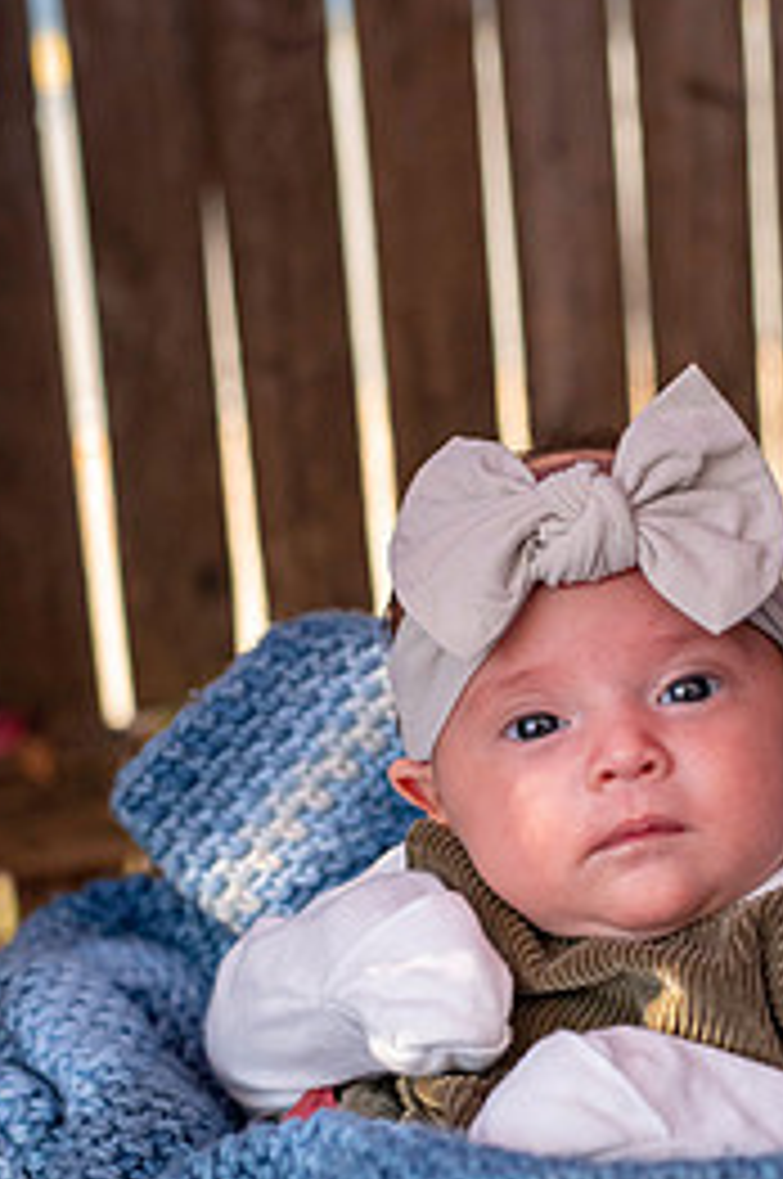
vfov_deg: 23.4
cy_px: 932
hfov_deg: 15.8
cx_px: 565
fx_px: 2813
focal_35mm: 86
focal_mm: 50
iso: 3200
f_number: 3.2
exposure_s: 1/2500
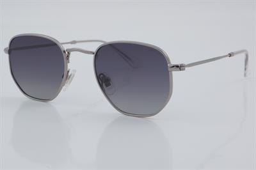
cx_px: 128
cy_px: 85
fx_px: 586
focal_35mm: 82
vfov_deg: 16.5
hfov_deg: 24.6
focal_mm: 55
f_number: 32
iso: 100
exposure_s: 1/4
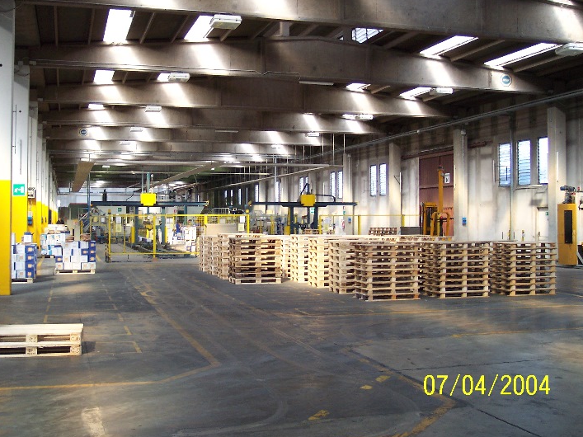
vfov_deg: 33.6
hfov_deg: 43.8
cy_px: 200
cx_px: 254
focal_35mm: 43
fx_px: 724
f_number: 2.8
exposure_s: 1/125
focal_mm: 8
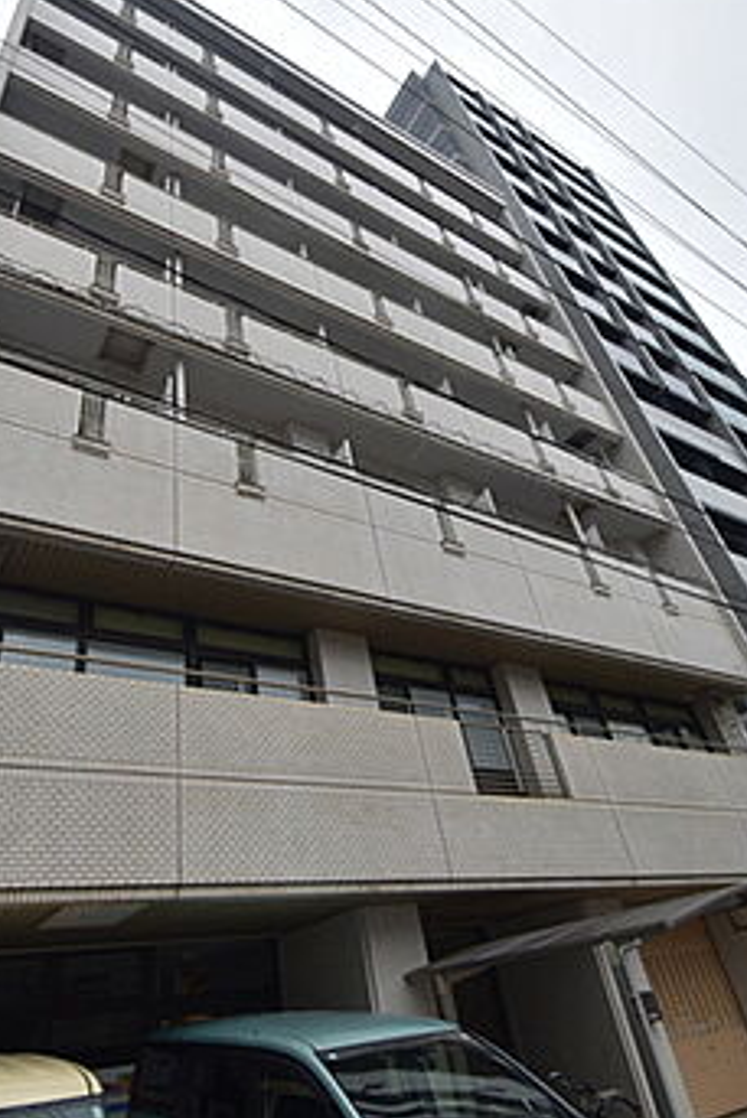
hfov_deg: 58.9
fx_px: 653
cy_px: 525
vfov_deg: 81.1
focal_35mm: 21
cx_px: 287
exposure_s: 1/2000
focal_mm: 10
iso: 180
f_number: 3.5
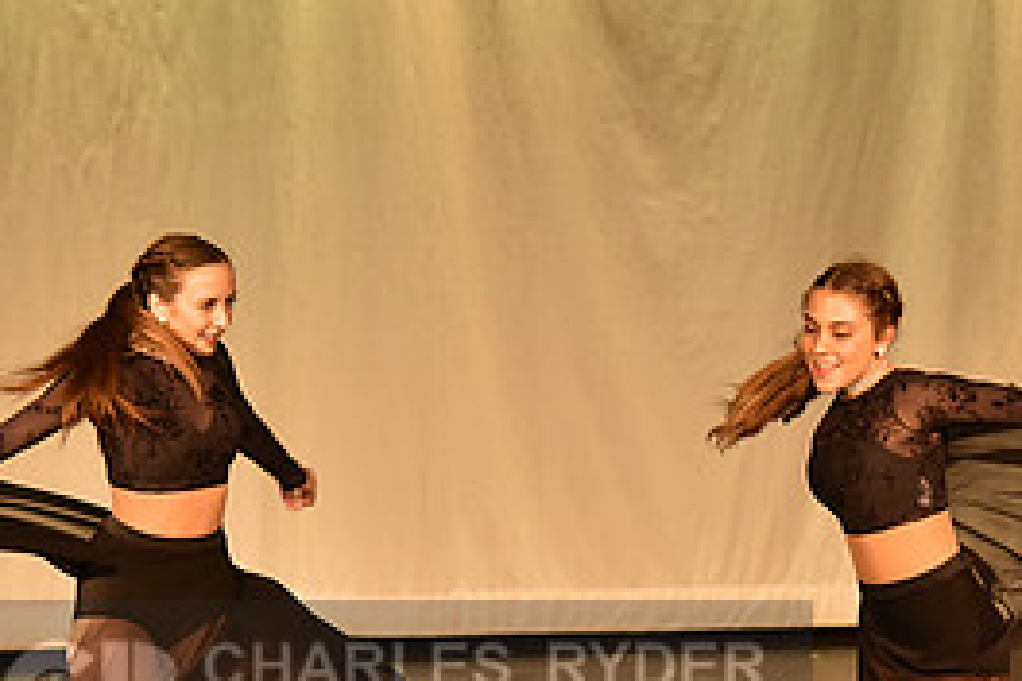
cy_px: 702
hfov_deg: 6.9
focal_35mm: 297
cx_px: 391
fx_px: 8431
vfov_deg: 4.6
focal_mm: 135
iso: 2000
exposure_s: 1/250
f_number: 4.5
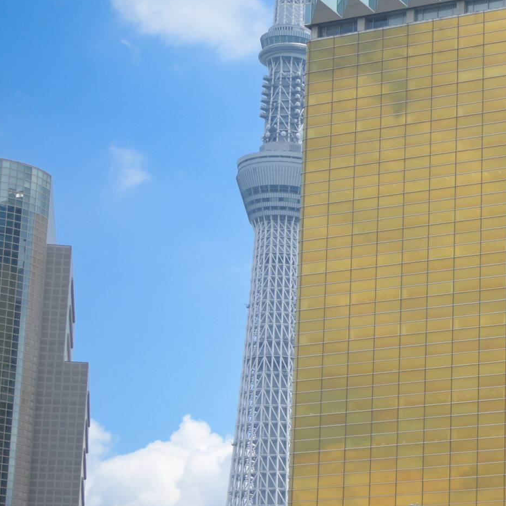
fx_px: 1753
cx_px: 660
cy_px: 319
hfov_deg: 15.6
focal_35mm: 106
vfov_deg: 16.4
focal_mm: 30
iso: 100
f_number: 4.8
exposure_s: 1/640
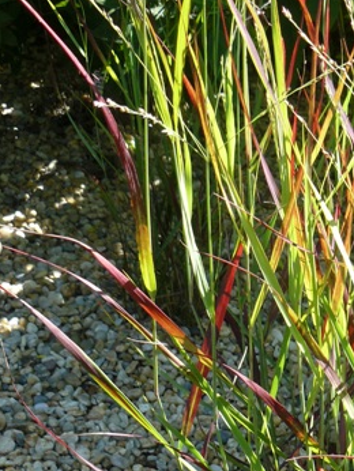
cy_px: 340
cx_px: 356
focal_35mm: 78
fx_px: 1062
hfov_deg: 18.4
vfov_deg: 24.8
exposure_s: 1/160
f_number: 4
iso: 100
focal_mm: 6
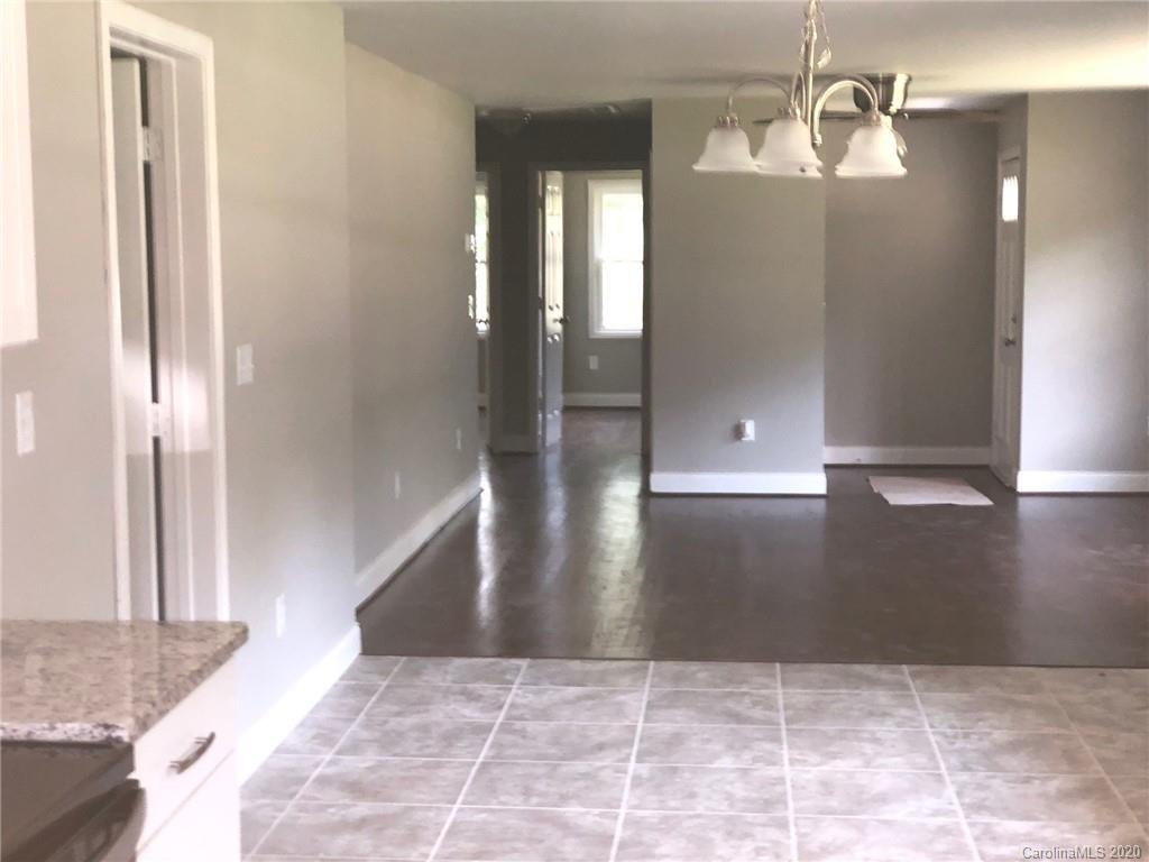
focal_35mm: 57
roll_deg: -0.4
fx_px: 1892
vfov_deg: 25.7
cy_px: 431
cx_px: 574
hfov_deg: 33.8
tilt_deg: -5.2
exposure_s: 1/30
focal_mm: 6.6
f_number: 2.8
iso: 80
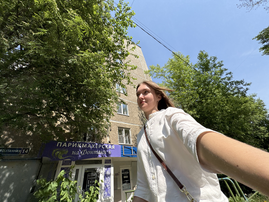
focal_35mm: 14
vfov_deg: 85.7
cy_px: 101
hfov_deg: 102.1
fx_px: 109
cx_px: 134
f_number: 2.2
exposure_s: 1/1832
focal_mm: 2.22
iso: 50
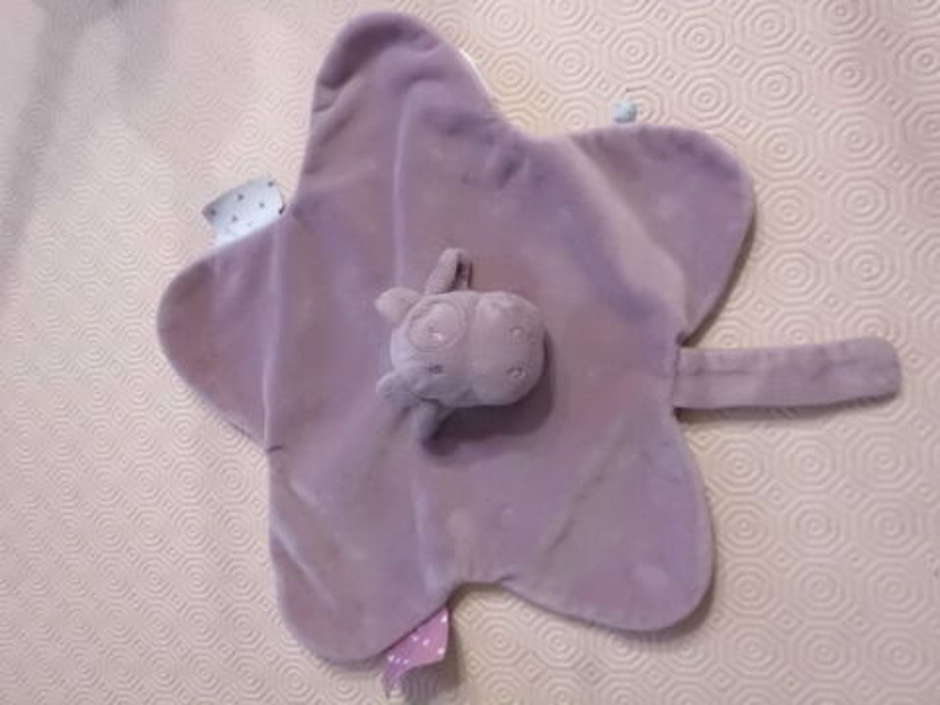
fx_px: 706
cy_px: 352
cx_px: 470
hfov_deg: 67.3
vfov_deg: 53.1
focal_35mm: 26
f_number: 3.2
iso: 800
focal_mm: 4.6
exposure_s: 1/20
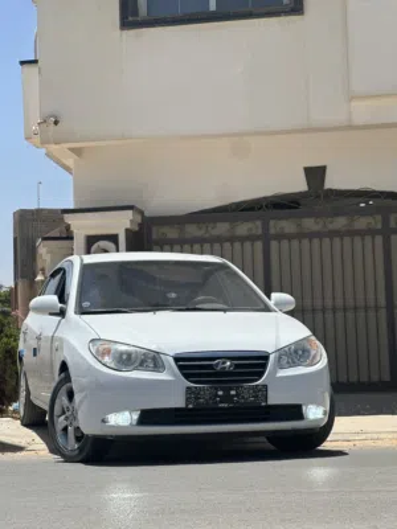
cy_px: 264
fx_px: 1177
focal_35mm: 77
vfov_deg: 25.3
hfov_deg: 19.1
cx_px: 198
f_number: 2.8
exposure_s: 1/1043
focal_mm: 9
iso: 32
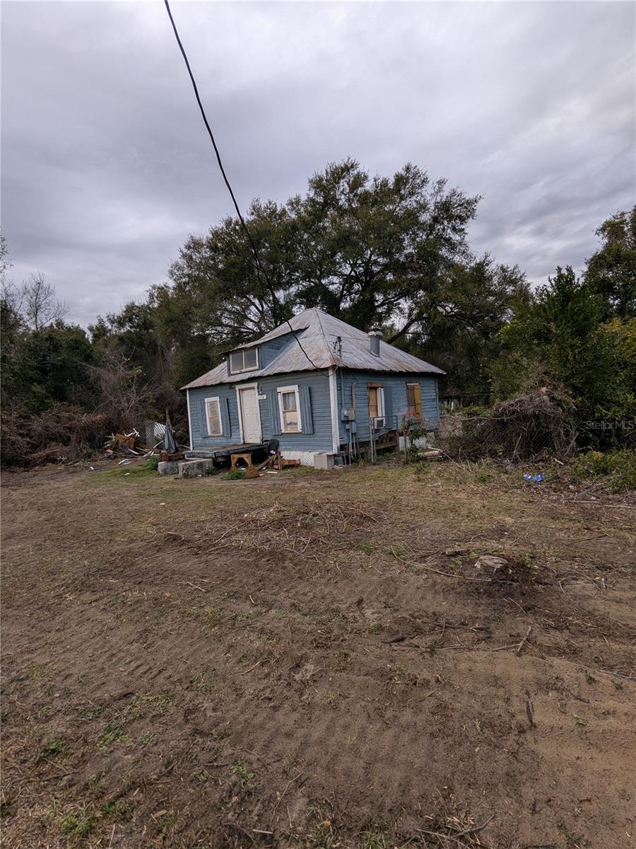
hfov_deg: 78.1
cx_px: 318
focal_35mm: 16
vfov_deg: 94.5
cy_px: 424
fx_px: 392
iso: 37
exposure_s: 1/215
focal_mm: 2.35
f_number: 2.2
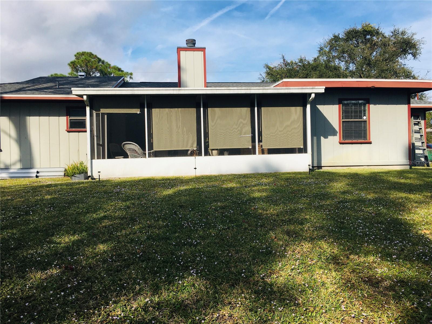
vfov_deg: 48.2
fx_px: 362
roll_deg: +0.9
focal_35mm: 29
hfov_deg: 61.7
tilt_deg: +0.5
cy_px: 162
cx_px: 216
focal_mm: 4.15
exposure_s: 1/1789
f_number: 2.2
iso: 25
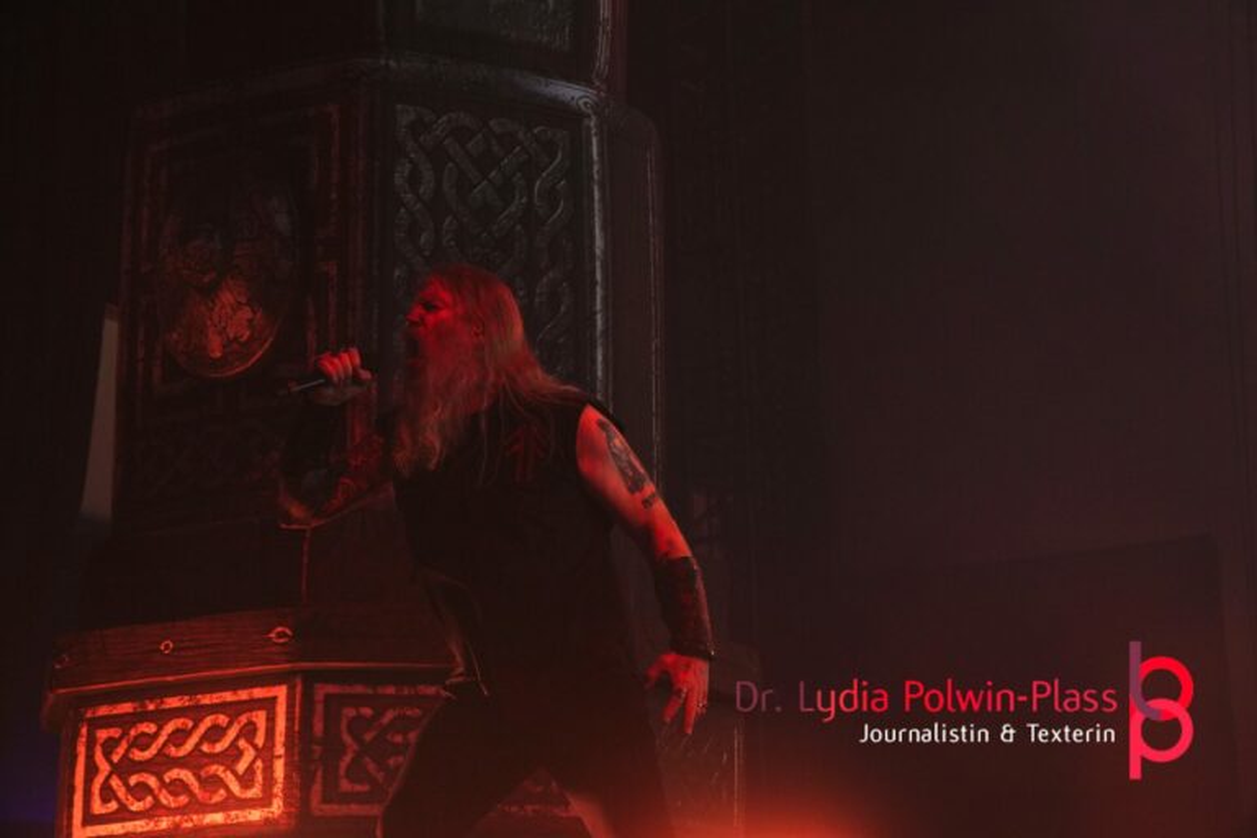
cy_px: 419
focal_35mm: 81
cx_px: 628
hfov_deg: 25.1
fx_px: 2828
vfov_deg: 16.9
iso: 1250
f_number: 4.5
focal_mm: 54
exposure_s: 1/160
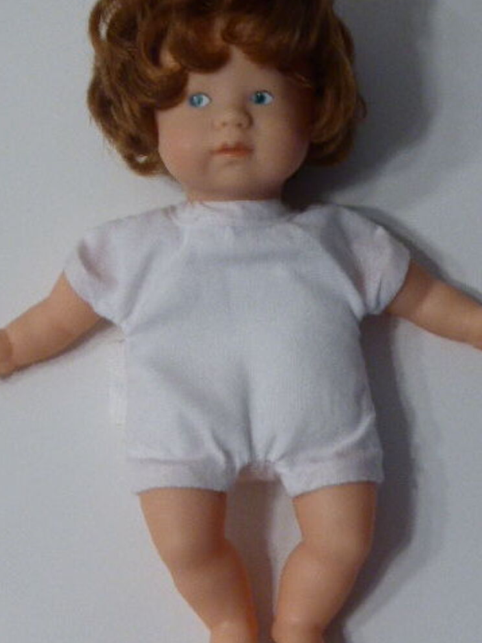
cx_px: 246
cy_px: 269
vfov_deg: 23.8
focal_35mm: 82
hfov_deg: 18.0
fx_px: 1522
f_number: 4.7
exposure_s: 1/25
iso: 400
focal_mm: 10.3
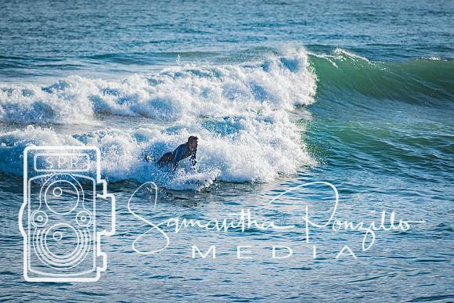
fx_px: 5681
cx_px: 227
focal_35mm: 450
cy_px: 152
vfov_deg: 3.1
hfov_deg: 4.6
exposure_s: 1/2000
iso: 250
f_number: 6.3
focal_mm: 300
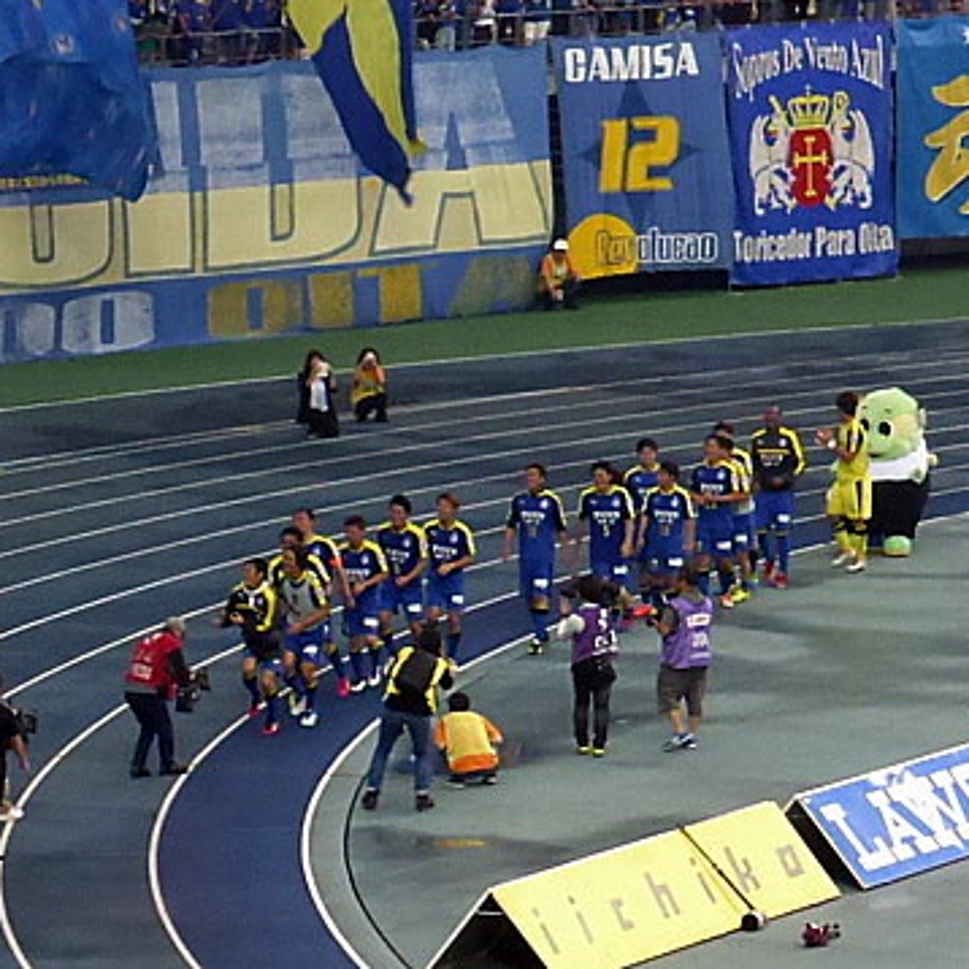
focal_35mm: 121
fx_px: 3832
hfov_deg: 14.4
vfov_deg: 14.4
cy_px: 484
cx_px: 398
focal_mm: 18.2
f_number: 5.3
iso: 800
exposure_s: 1/50
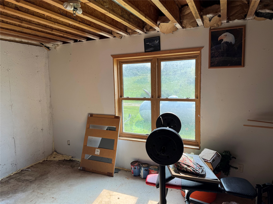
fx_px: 189
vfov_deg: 56.8
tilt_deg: -4.8
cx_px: 136
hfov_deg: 71.6
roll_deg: +1.2
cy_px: 102
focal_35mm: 24
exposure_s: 1/185
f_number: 1.78
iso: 64
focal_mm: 6.76
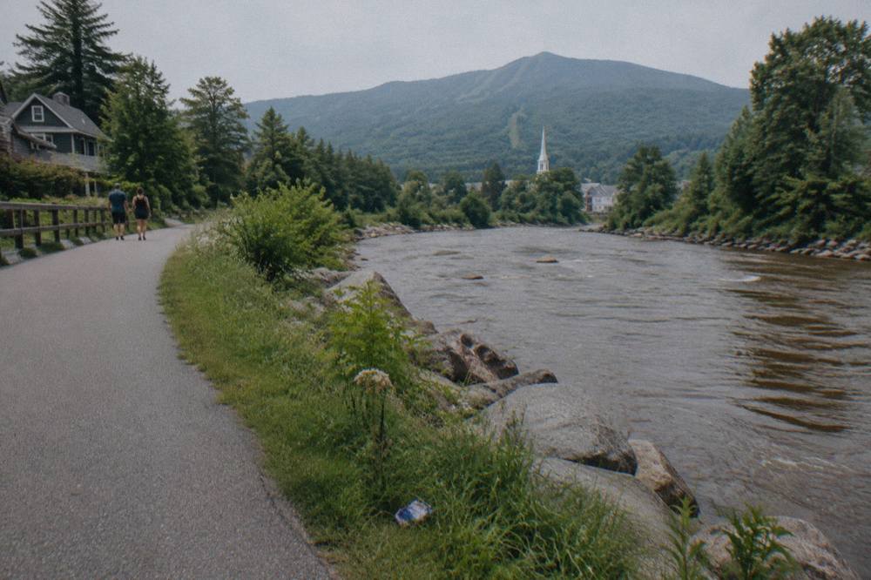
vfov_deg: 37.8
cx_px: 436
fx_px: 846
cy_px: 290
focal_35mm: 35
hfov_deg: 54.5
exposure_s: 1/1000
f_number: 4
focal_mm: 35
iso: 400
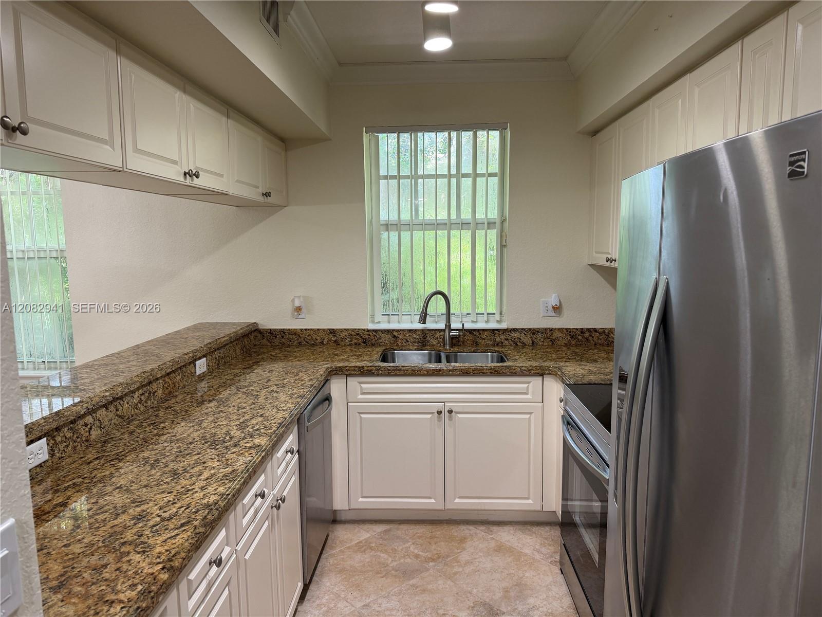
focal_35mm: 24
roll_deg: +0.7
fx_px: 570
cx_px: 411
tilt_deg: -7.0
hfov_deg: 71.6
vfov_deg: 56.8
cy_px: 308
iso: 125
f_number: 1.78
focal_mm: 6.76
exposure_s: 1/60
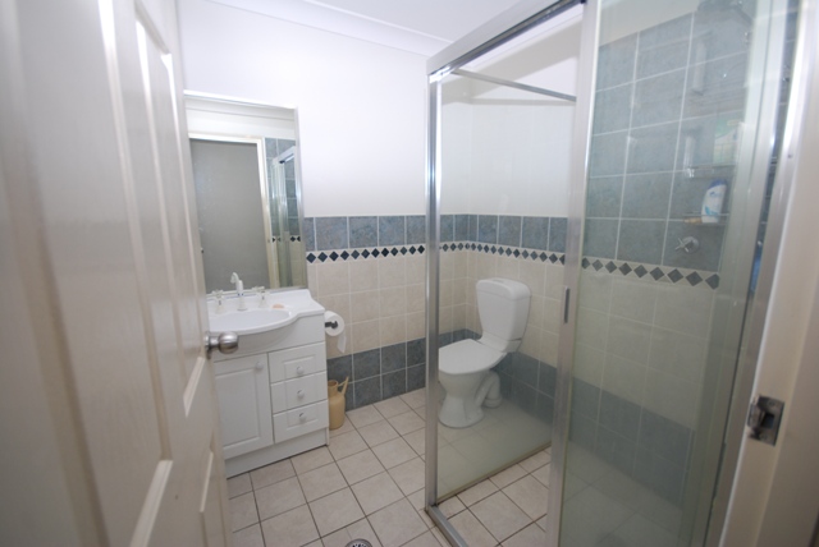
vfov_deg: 77.4
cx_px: 410
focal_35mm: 15
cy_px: 274
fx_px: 342
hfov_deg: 100.3
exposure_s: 1/60
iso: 200
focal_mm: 10
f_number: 4
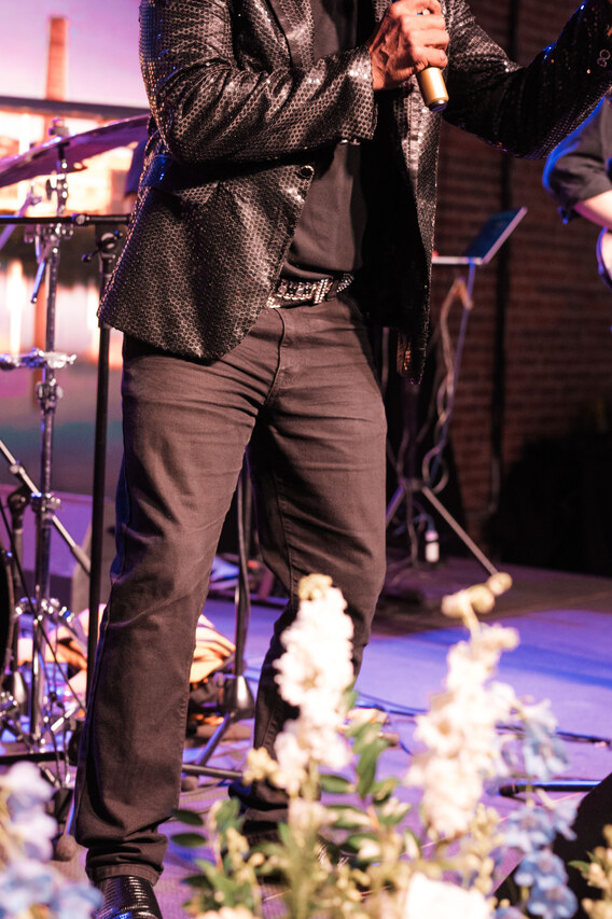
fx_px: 1914
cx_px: 278
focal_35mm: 75
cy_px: 332
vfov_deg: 26.9
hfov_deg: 18.2
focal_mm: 50
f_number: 3.2
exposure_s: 1/125
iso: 2500
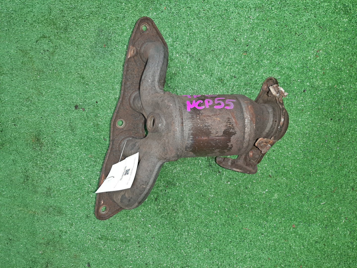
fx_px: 268
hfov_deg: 67.3
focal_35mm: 26
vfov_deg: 53.1
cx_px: 178
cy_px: 134
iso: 216
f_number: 1.7
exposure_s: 1/50
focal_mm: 3.93
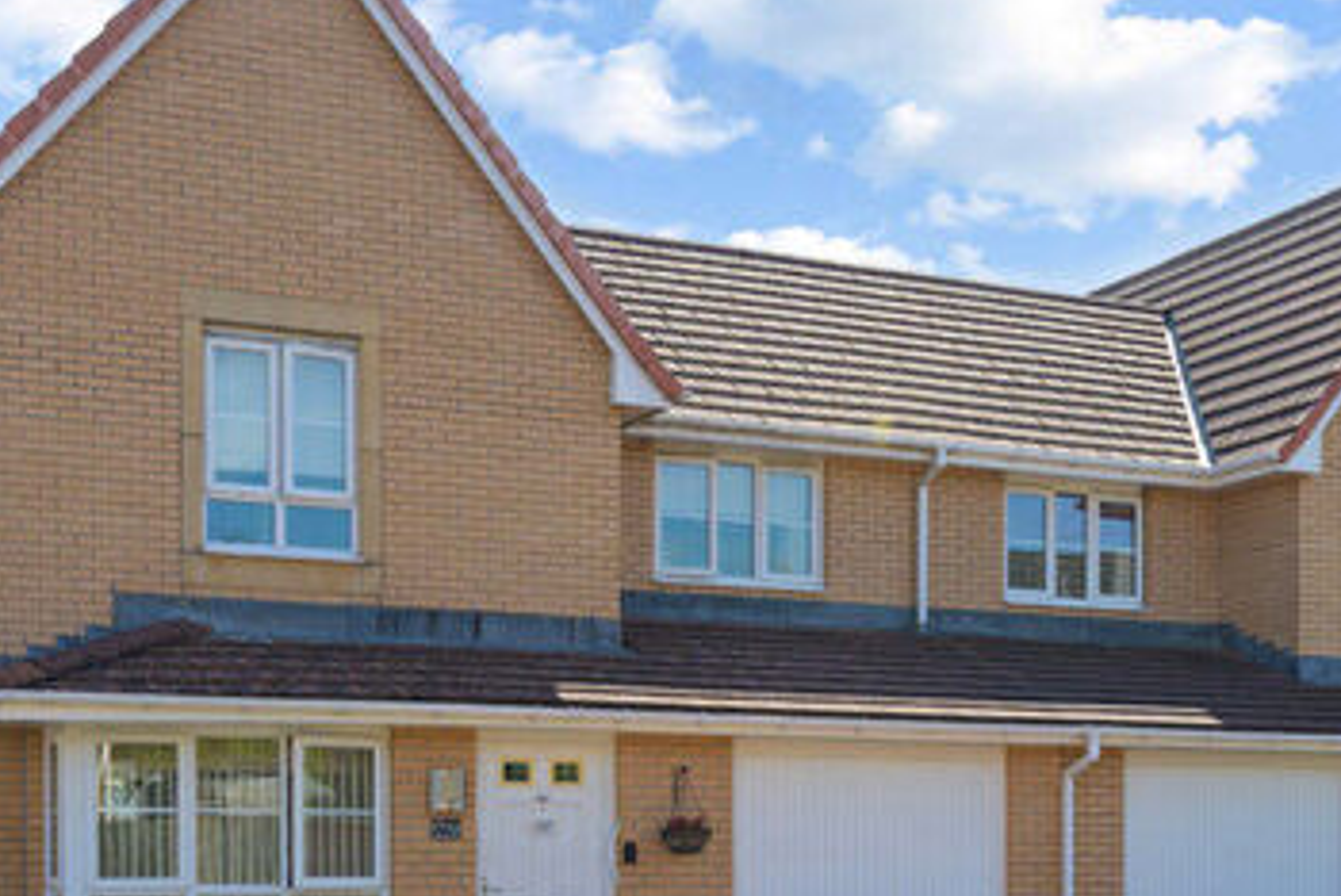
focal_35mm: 48
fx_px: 1789
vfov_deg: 27.7
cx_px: 785
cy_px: 668
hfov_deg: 40.9
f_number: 8
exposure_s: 1/200
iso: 100
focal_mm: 24
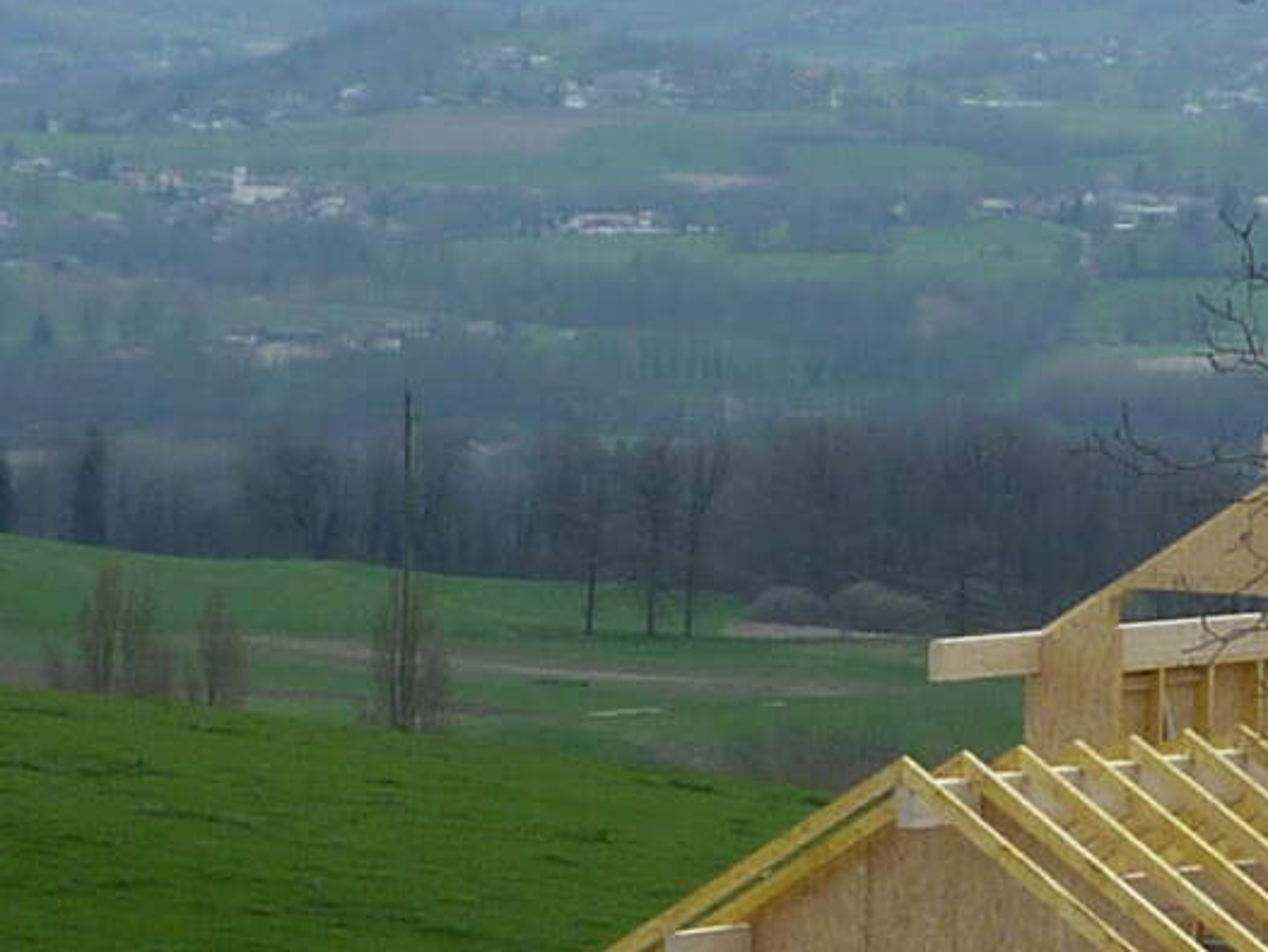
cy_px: 770
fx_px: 9089
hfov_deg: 7.9
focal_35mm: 248
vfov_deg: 6.0
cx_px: 1557
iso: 80
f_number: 4.3
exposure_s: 1/400
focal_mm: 7.8
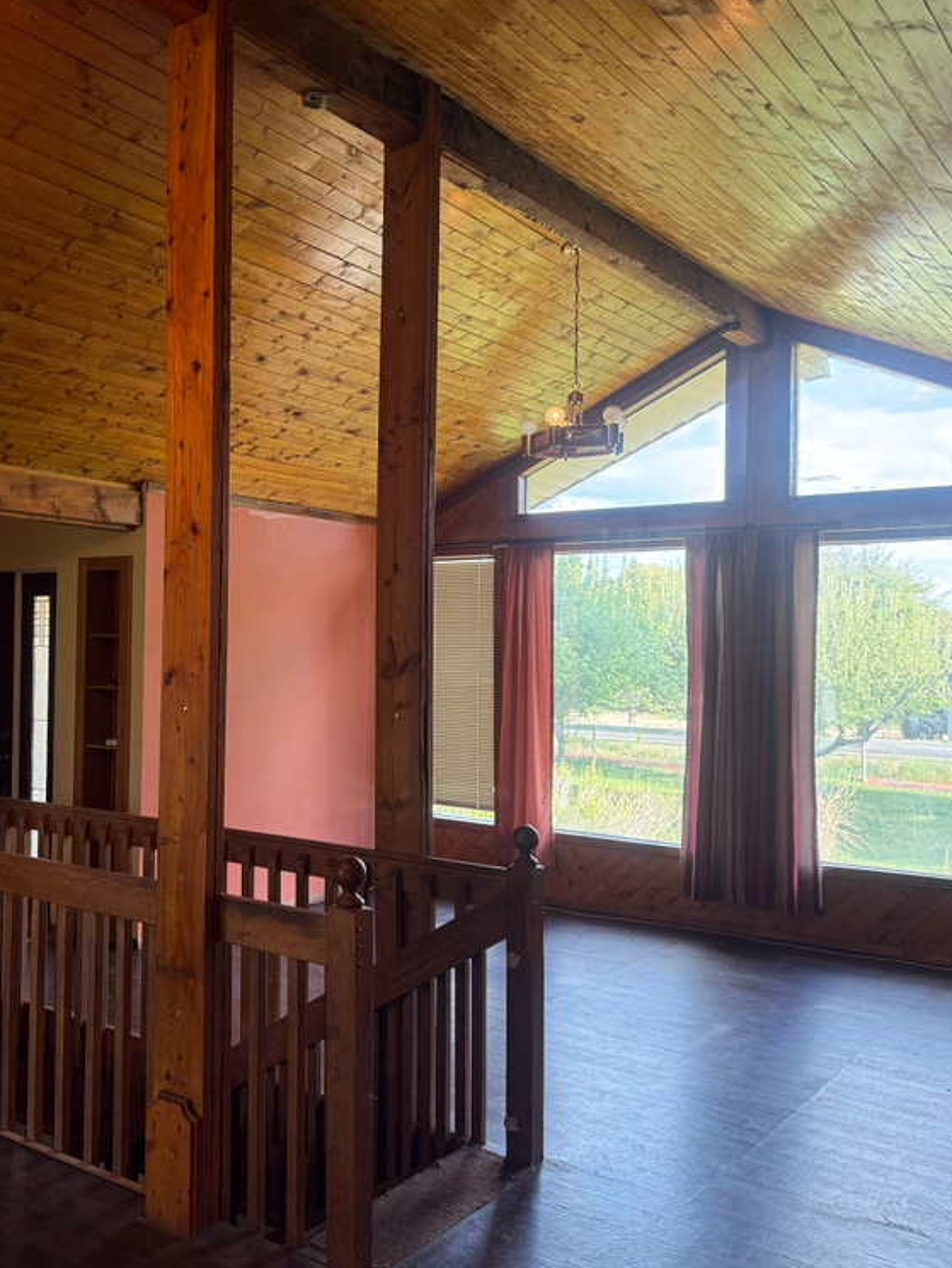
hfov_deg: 40.4
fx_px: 1210
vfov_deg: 55.3
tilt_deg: +1.2
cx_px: 133
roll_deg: -0.7
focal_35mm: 33
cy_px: 618
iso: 200
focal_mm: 6.76
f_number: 1.78
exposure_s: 1/129
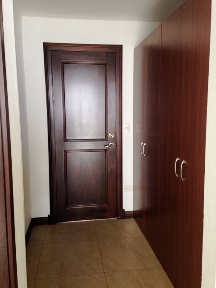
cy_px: 144
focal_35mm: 33
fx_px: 275
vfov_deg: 55.4
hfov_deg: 42.9
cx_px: 108
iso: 80
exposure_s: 1/20
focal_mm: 4.12
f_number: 2.4
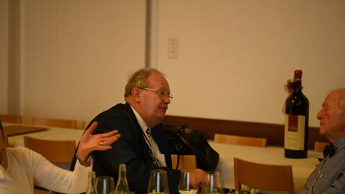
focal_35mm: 111
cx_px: 172
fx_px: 1016
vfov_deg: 10.9
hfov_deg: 19.3
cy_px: 111
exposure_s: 1/1000
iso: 5000
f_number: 2.8
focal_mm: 105
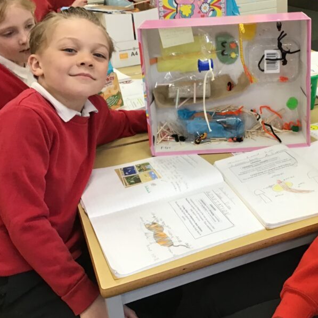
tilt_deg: -23.2
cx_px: 234
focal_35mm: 47
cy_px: 125
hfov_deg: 35.3
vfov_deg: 35.9
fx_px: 488
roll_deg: +0.8
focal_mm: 3.3
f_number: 2.4
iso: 50
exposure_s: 1/33
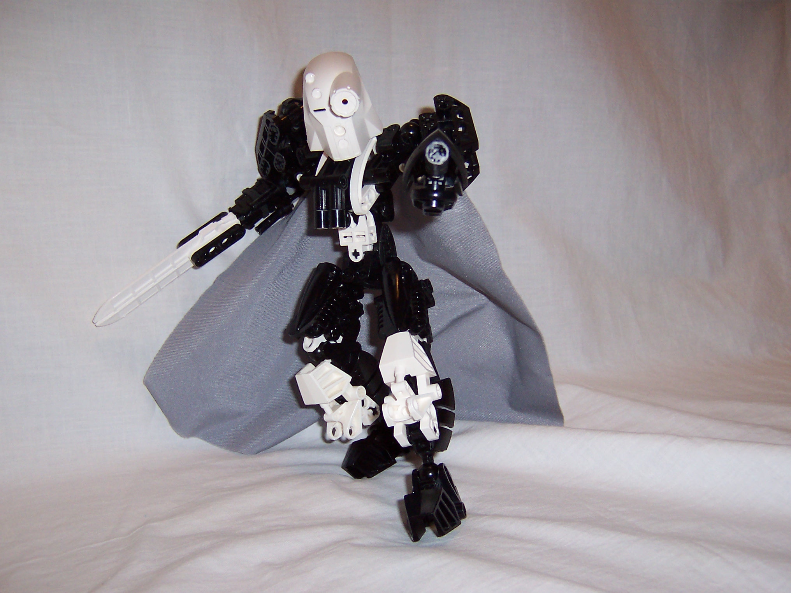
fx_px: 823
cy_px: 296
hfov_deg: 51.4
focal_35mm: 36
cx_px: 396
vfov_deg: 39.7
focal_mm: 5.6
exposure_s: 1/60
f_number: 2.8
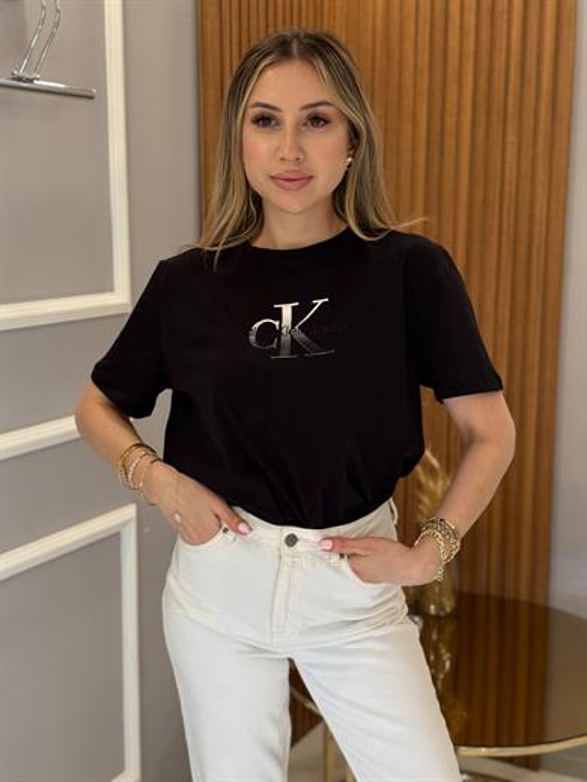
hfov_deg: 30.3
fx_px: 1085
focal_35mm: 48
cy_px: 391
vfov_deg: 39.7
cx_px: 294
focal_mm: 6.76
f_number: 1.78
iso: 200
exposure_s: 1/221
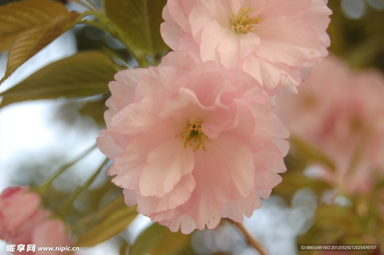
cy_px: 128
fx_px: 879
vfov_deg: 16.5
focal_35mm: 82
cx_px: 192
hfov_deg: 24.6
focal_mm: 55
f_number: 5.6
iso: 200
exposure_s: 1/160
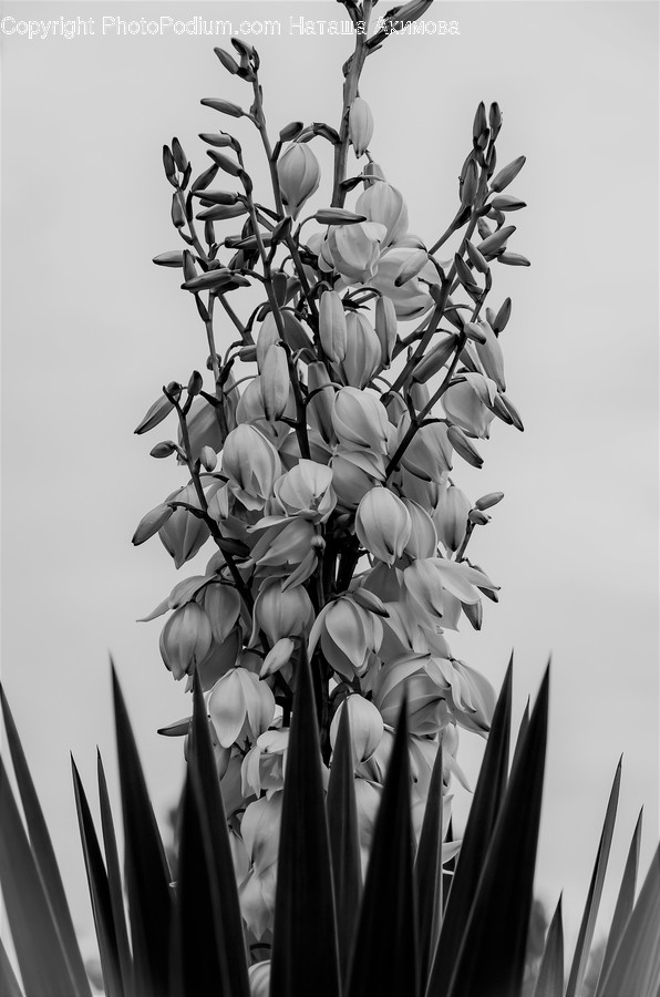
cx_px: 330
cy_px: 498
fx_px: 2818
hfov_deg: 13.4
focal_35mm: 102
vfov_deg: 20.1
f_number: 5.6
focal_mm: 68
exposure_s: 1/400
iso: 800
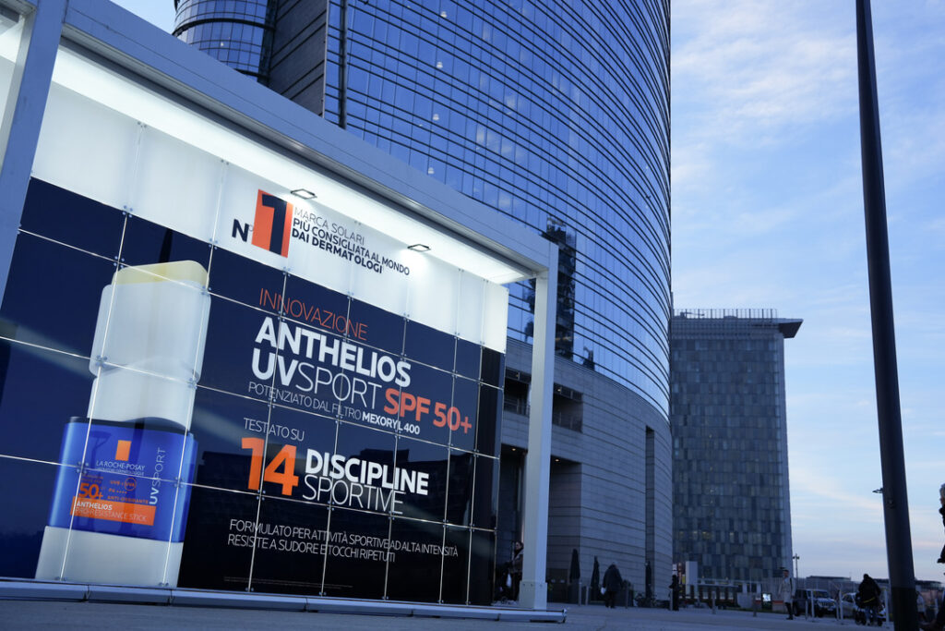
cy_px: 316
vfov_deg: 36.9
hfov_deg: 53.1
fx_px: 945
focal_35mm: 36
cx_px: 472
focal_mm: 36
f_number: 5.6
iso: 400
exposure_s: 1/250
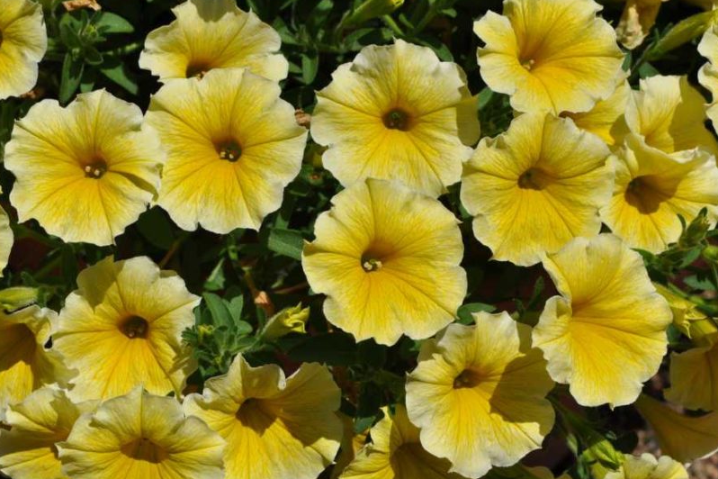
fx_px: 1786
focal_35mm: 90
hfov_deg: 22.7
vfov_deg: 15.3
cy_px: 237
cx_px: 358
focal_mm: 55
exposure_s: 1/640
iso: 200
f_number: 13
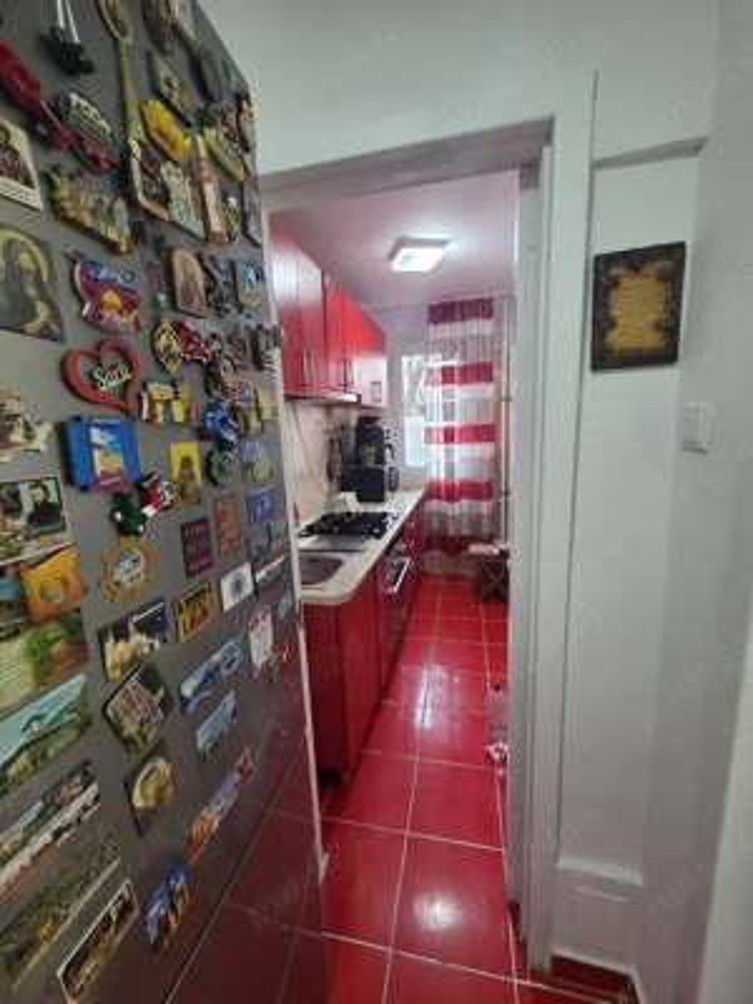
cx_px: 376
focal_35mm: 13
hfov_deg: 89.9
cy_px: 502
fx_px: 377
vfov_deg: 106.2
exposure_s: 1/50.3
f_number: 1.9
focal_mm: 2.2
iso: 250
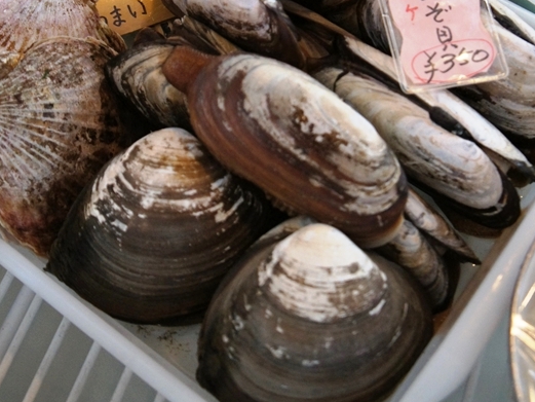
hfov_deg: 32.3
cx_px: 269
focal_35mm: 60
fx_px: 923
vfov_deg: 24.0
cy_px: 53
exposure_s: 1/125
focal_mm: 27
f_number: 4
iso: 1600
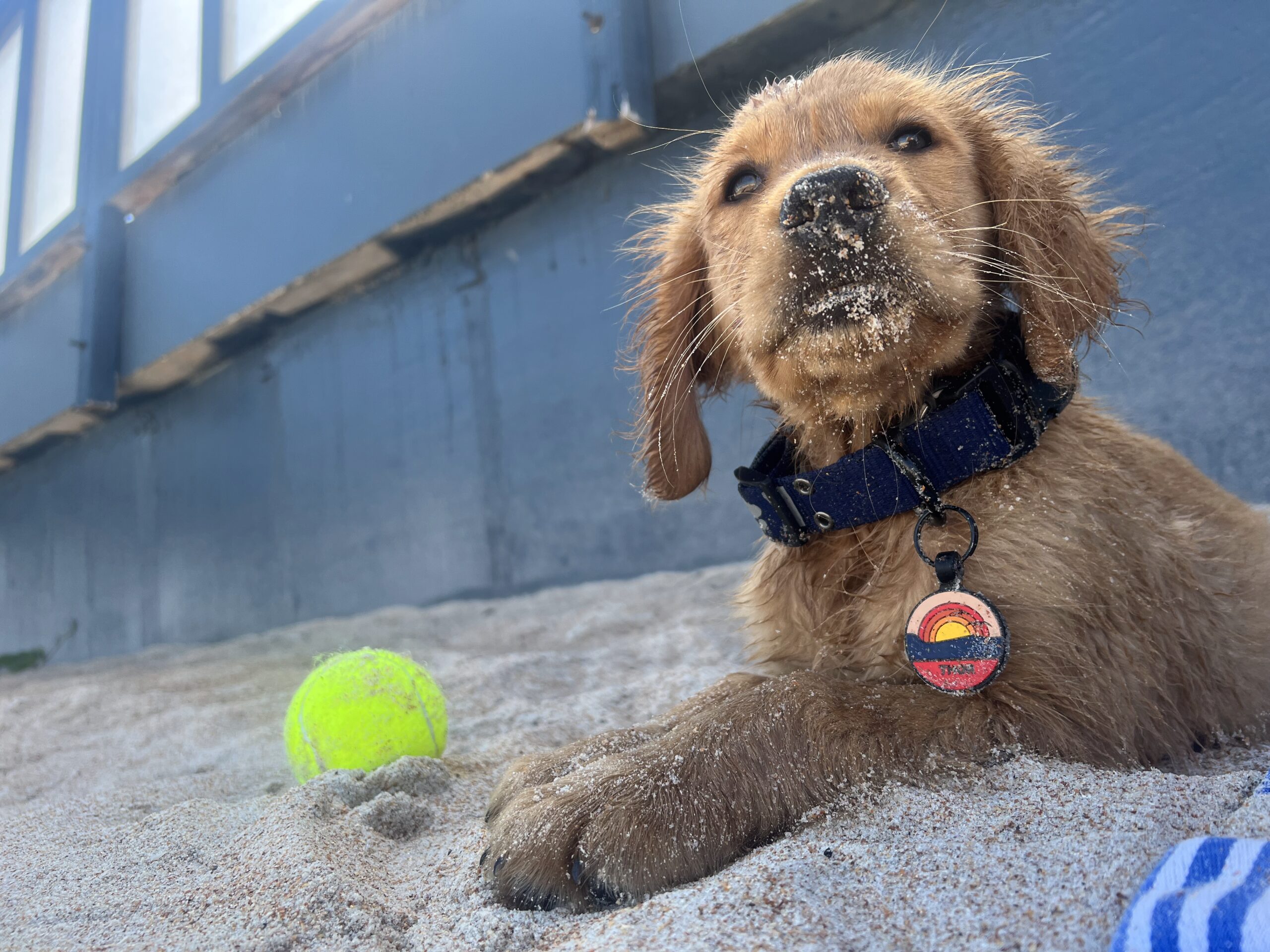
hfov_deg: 67.3
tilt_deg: +10.8
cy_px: 476
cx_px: 635
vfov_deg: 53.1
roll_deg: +4.1
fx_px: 954
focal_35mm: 26
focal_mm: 5.7
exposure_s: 1/674
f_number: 1.5
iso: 50
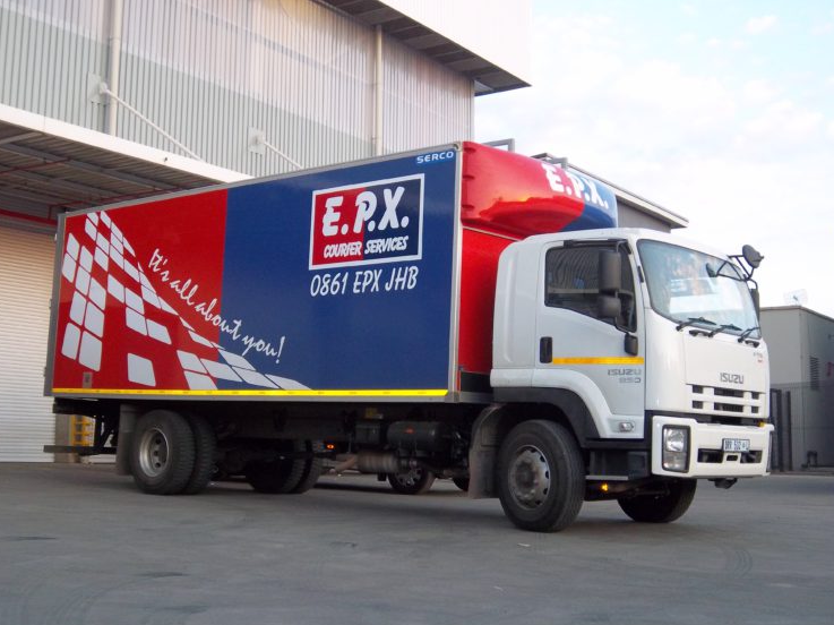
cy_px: 307
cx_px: 409
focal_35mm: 49
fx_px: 1180
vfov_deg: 29.7
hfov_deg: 38.9
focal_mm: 8.3
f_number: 4.58
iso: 160
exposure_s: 1/80
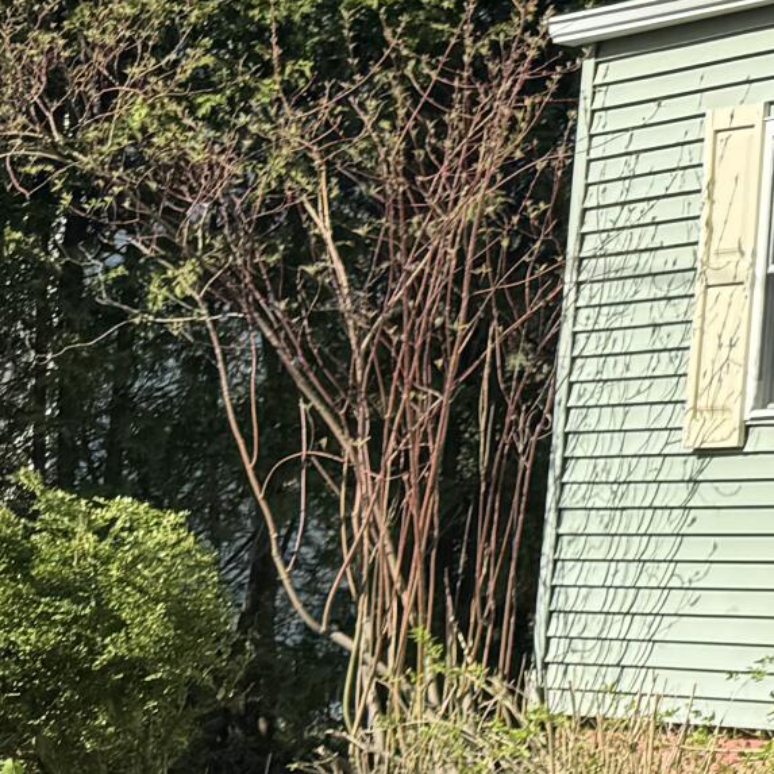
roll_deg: -1.4
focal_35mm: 111
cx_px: 1961
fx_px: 2808
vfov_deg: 15.7
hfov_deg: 12.0
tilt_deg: +5.7
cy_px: 274
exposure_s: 1/2174
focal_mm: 6.76
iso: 80
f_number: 1.78
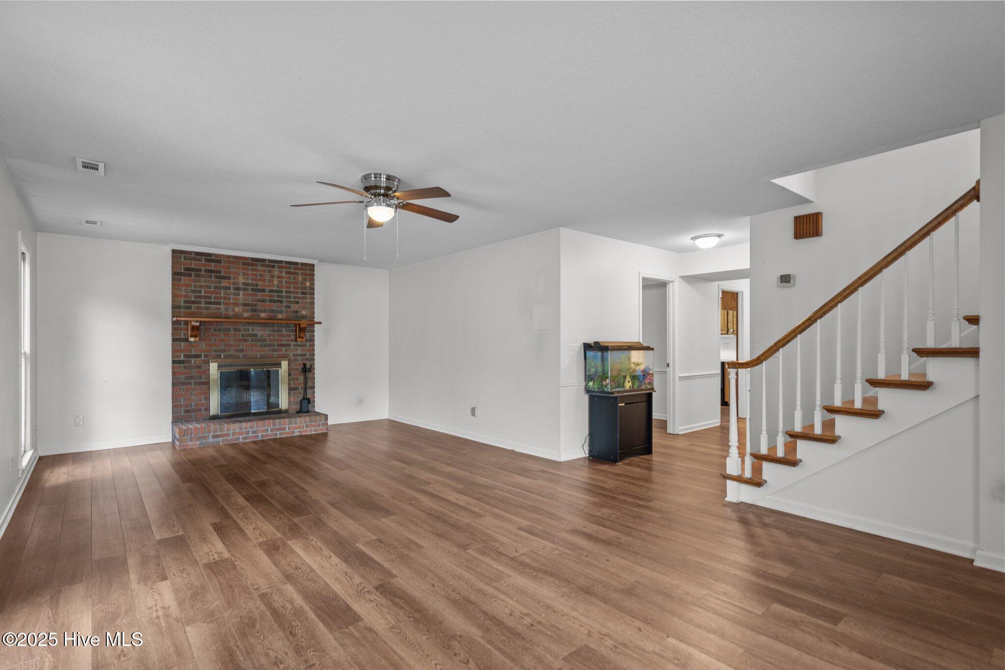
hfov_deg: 93.3
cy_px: 335
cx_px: 502
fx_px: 475
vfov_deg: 70.4
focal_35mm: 17
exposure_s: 1/4
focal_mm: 17
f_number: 4
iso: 400
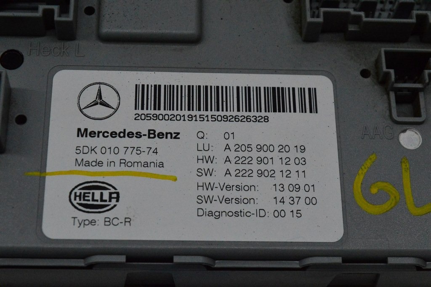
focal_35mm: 82
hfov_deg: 24.6
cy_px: 144
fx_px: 987
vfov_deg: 16.5
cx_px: 216
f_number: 11
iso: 6400
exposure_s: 1/500
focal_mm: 55
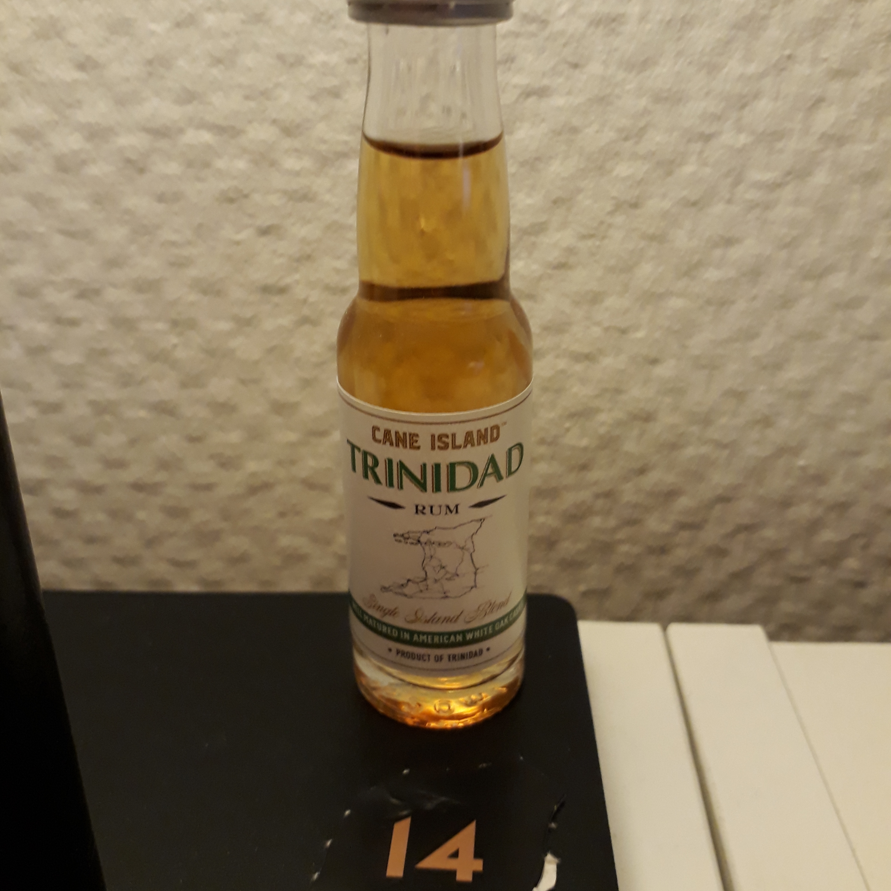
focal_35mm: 32
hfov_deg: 51.1
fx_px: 932
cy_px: 418
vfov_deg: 51.1
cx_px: 445
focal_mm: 3.6
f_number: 1.9
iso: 200
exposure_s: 1/17
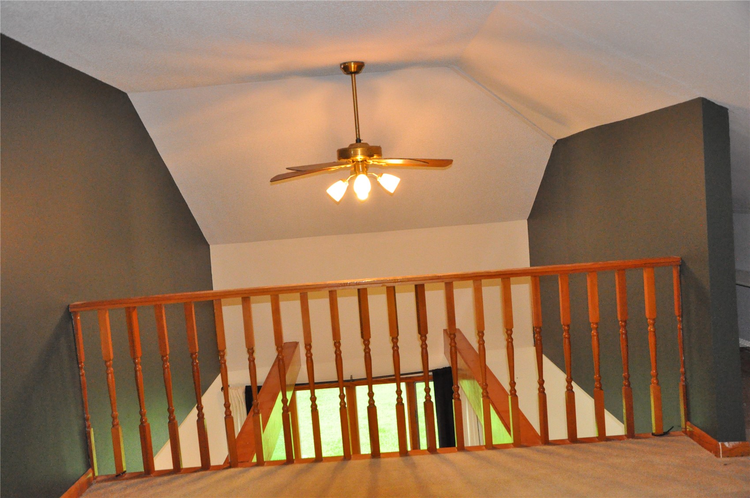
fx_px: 749
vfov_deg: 36.8
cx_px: 375
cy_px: 249
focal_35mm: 36
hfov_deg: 53.2
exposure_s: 1/100
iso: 3200
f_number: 5.6
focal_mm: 24
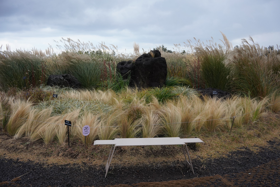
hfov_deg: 54.4
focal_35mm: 35
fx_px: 272
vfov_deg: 37.9
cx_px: 140
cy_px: 94
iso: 1250
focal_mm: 35
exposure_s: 1/100
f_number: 11
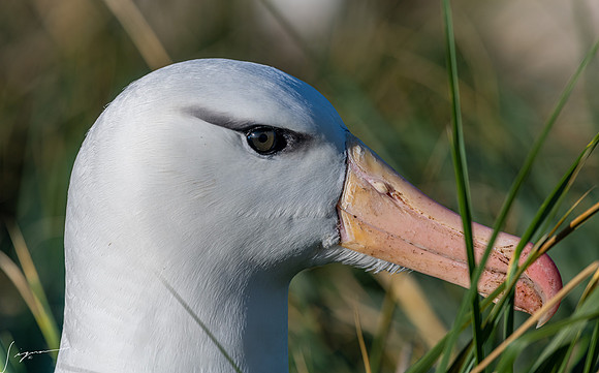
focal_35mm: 306
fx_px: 4989
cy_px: 174
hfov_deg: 6.9
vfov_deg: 4.3
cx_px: 300
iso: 90
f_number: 8
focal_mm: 300
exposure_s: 1/640
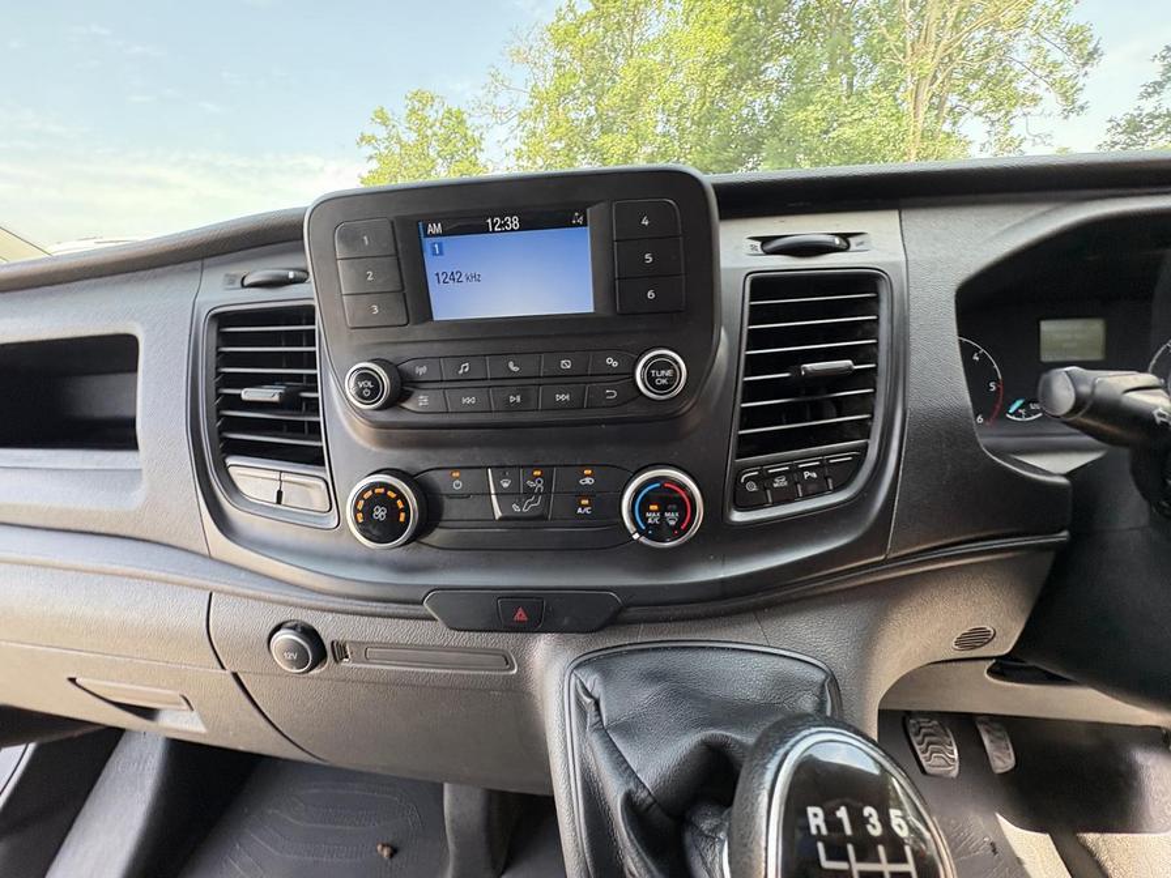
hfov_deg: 102.1
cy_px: 439
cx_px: 586
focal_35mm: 14
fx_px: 474
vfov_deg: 85.7
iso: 200
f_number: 2.2
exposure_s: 1/99
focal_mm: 2.22
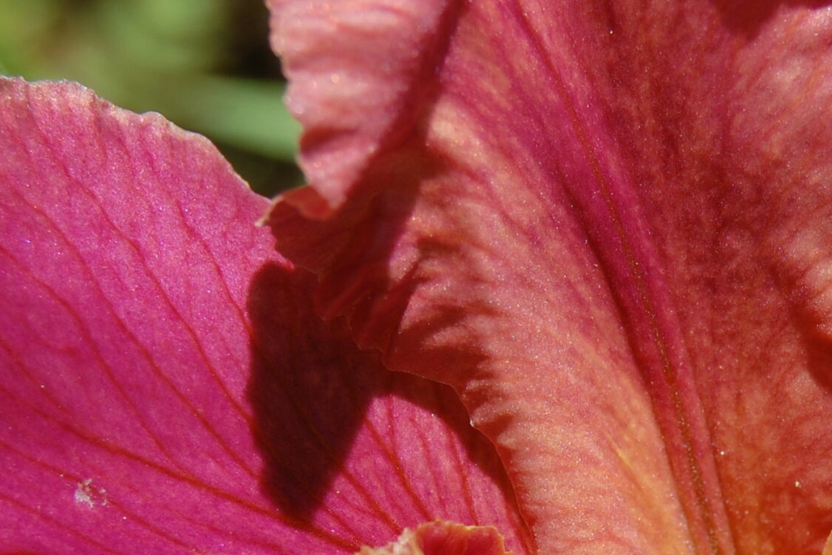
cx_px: 700
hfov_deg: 13.2
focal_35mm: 154
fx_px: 3563
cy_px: 549
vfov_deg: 8.9
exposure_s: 1/320
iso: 200
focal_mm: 45
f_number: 9
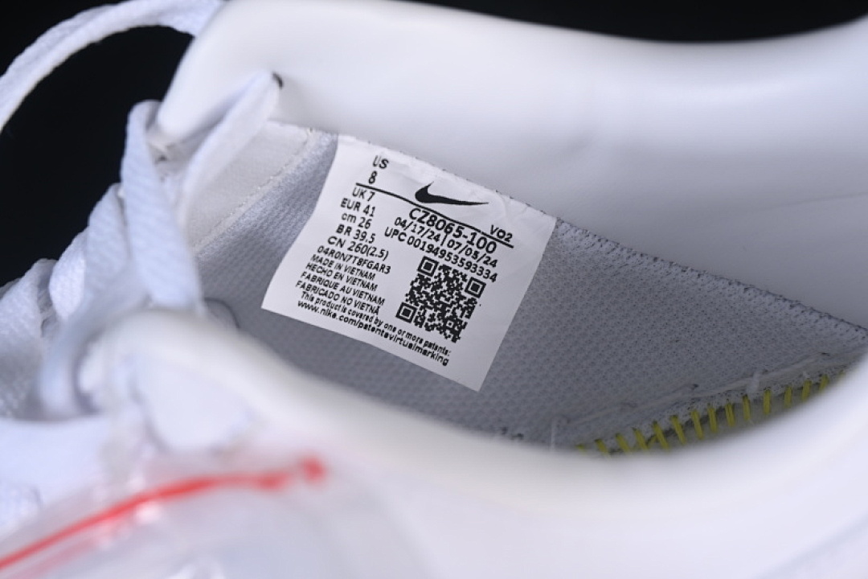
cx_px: 434
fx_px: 1808
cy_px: 290
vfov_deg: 18.2
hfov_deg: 27.0
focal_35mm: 75
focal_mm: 50
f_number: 7.1
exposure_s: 1/100
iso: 160
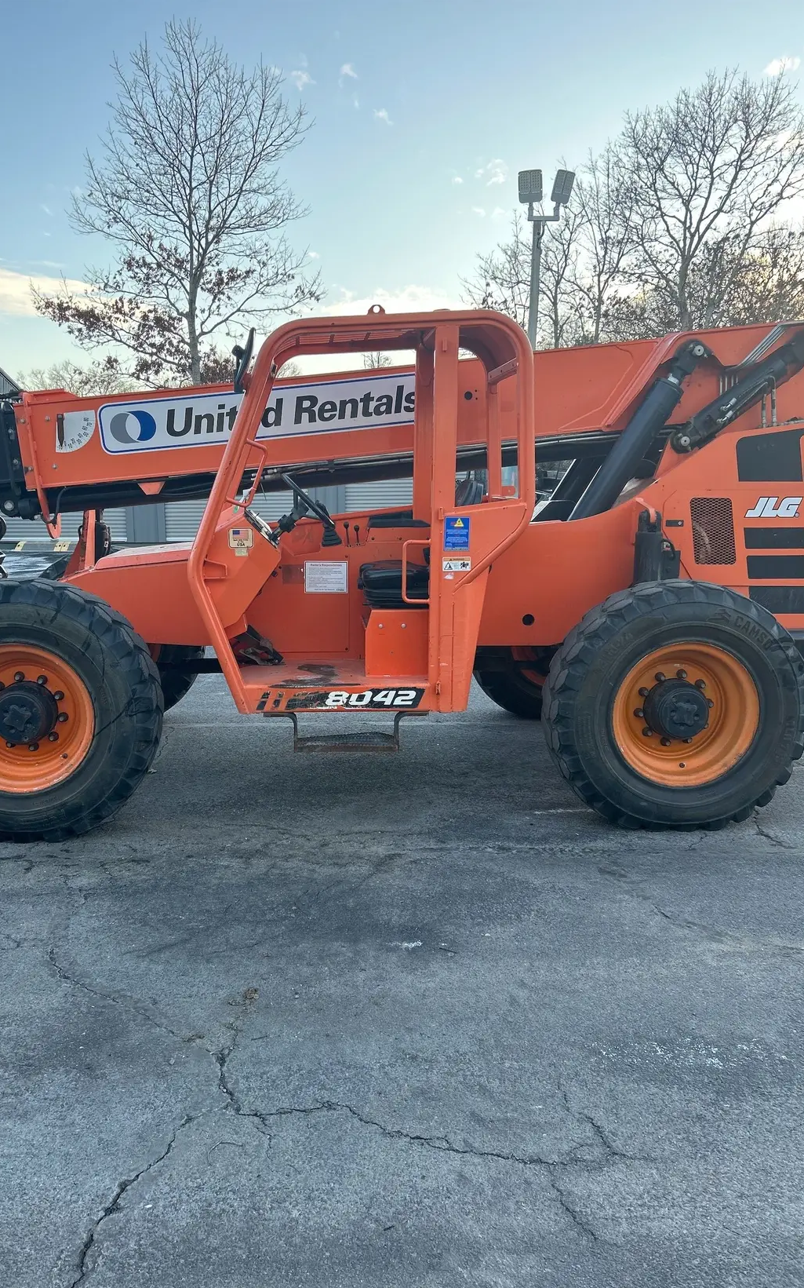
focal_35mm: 28
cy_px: 653
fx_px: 982
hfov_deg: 44.4
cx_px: 351
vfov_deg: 66.5
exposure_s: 1/448
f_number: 1.5
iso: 50
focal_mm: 5.7
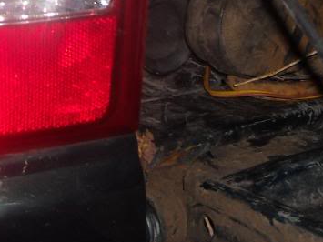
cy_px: -94
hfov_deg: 19.0
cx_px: 7
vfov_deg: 13.9
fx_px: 942
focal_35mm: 101
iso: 64
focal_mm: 5.7
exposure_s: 1/60
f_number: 2.8
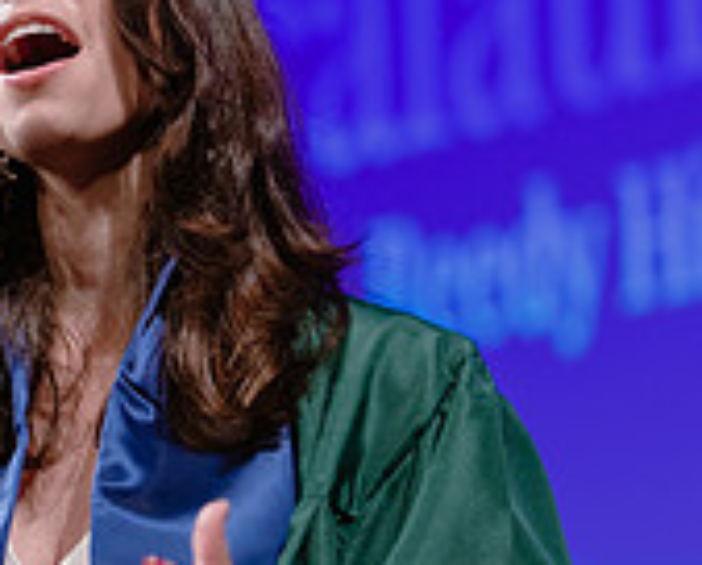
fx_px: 3915
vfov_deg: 8.3
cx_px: 71
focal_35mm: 188
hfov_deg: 10.2
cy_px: 278
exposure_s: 1/320
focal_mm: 50
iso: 800
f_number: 1.2
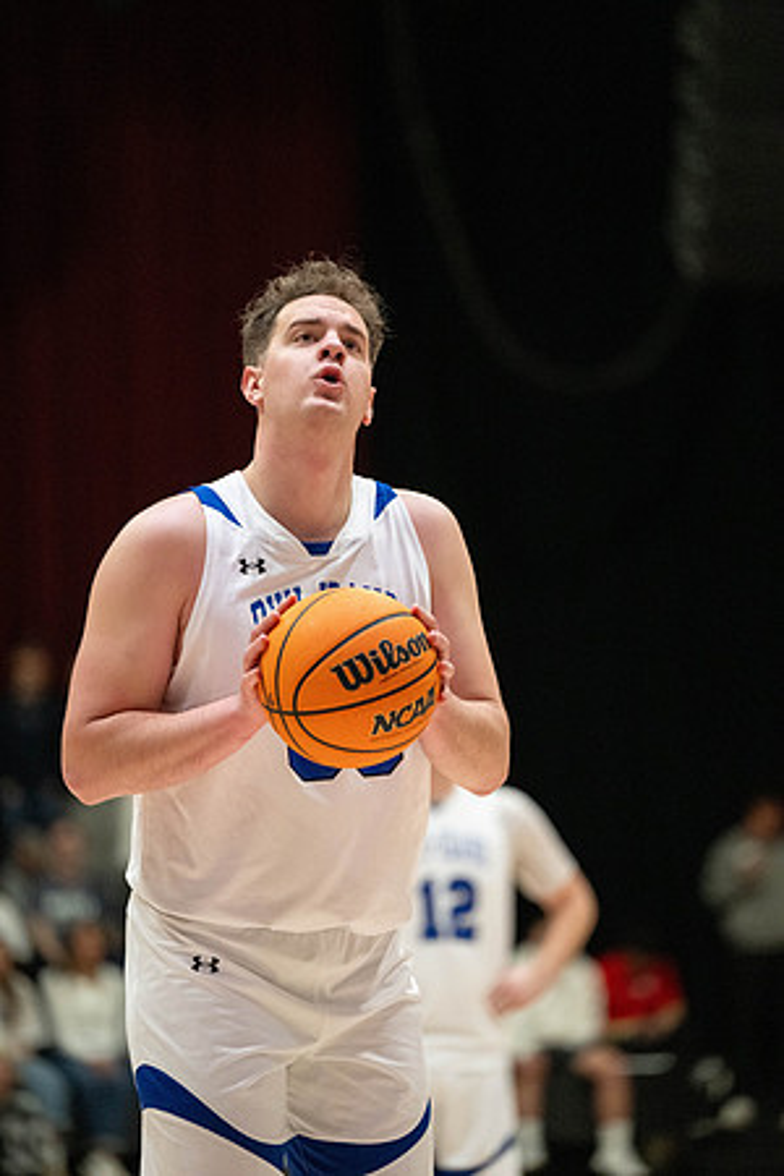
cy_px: 588
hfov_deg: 6.9
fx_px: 6533
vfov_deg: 10.3
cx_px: 392
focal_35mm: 200
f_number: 3.2
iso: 6400
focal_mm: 200
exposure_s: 1/500
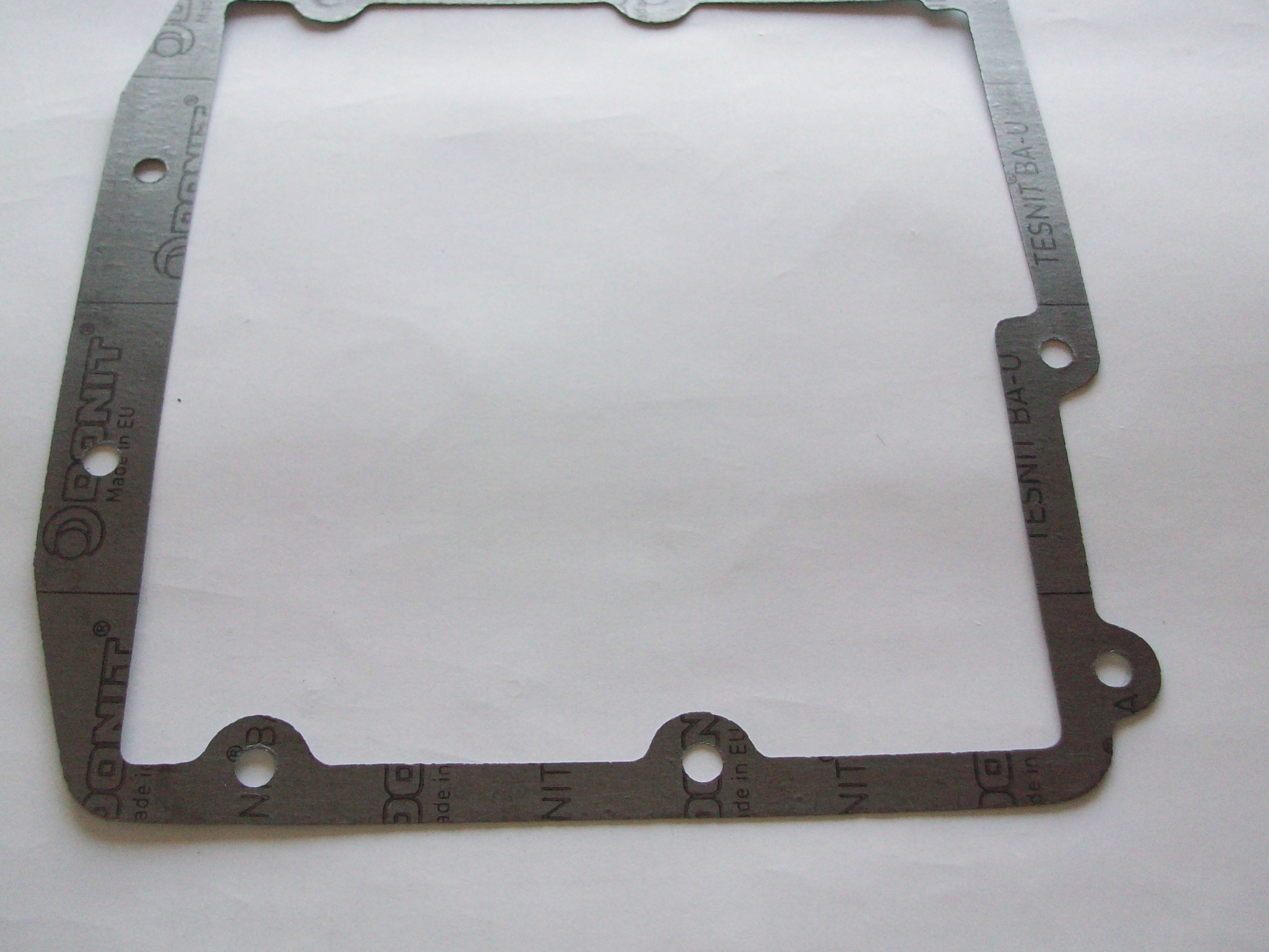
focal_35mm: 39
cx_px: 597
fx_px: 1430
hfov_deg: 47.8
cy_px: 429
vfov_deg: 36.8
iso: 160
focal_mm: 5.7
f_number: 2.8
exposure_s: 1/133
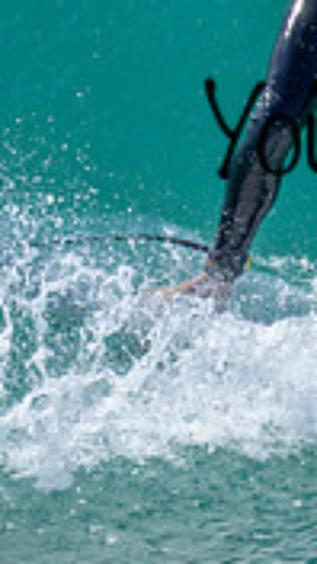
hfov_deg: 0.3
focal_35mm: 3741
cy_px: 133
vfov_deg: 0.6
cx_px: 673
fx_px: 55903
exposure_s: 1/2000
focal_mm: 800
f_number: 6.3
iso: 360
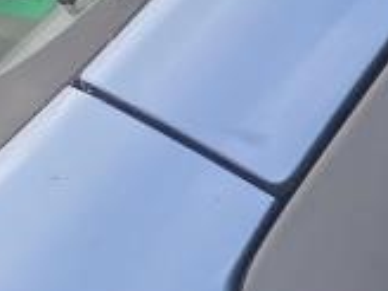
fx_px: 2275
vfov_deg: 7.3
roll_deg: -1.4
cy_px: 24
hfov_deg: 7.6
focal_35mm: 203
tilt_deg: -23.0
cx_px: 1393
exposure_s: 1/283
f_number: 1.8
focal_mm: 4.25
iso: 32
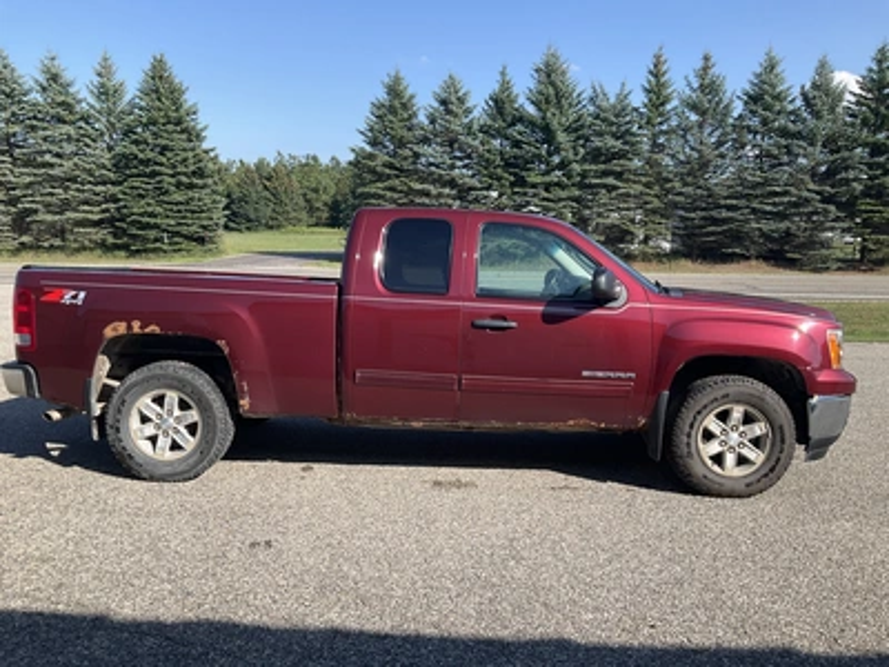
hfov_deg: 61.7
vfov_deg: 48.2
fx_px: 745
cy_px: 334
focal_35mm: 29
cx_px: 444
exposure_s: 1/1144
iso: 25
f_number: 1.8
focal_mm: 3
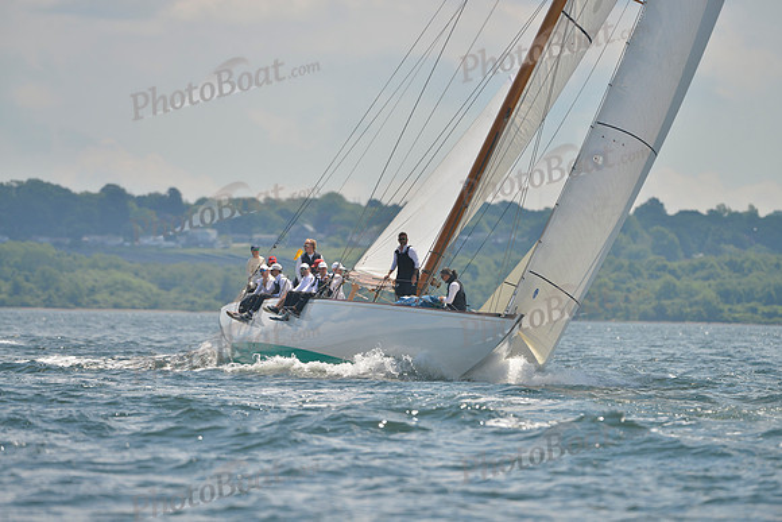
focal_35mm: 240
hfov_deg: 8.6
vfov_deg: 5.7
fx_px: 5214
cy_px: 261
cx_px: 391
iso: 280
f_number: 5.6
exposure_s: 1/2000
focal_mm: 240
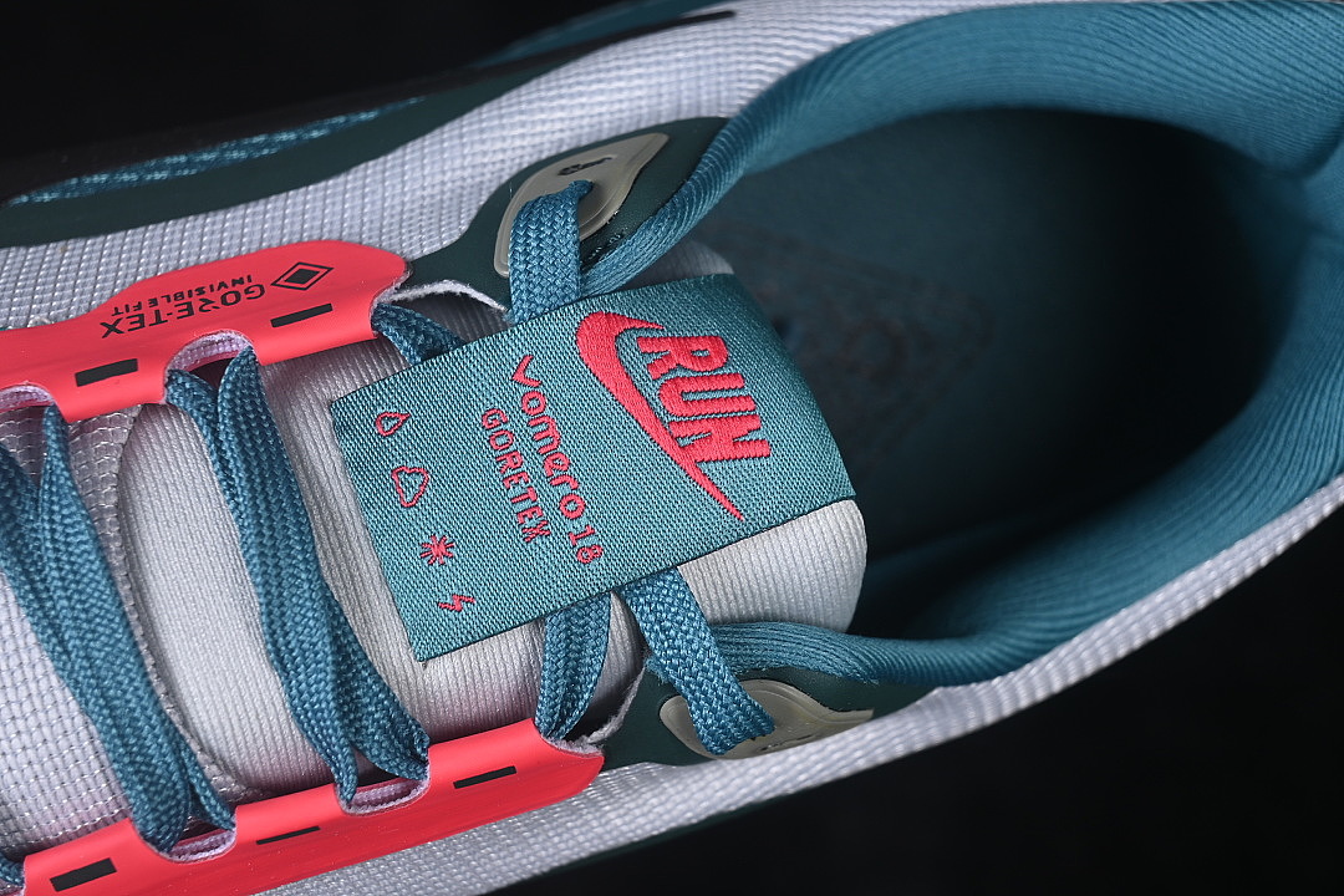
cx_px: 672
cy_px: 448
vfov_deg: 18.2
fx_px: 2800
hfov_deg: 27.0
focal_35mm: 75
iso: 160
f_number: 7.1
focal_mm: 50
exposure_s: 1/80
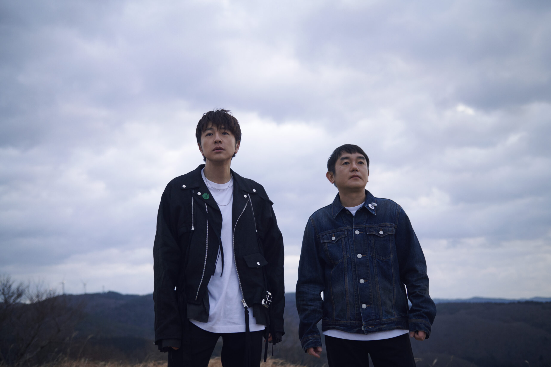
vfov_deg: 33.4
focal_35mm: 40
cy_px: 184
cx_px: 276
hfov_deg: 48.5
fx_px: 612
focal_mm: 40
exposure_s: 1/125
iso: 1000
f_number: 3.2
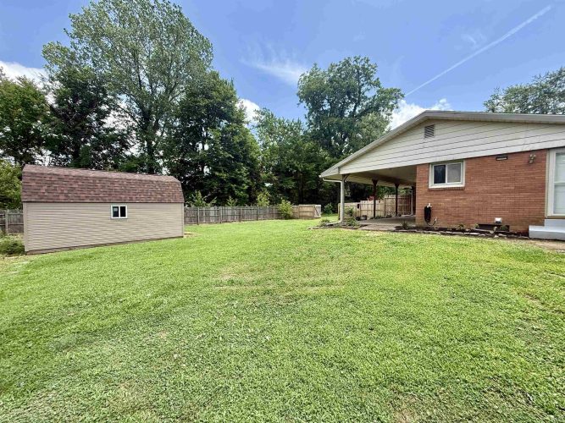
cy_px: 212
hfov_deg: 102.1
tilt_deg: -1.7
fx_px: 228
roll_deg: +0.1
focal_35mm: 14
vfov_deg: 85.7
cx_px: 282
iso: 64
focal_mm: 2.22
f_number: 2.2
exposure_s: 1/672
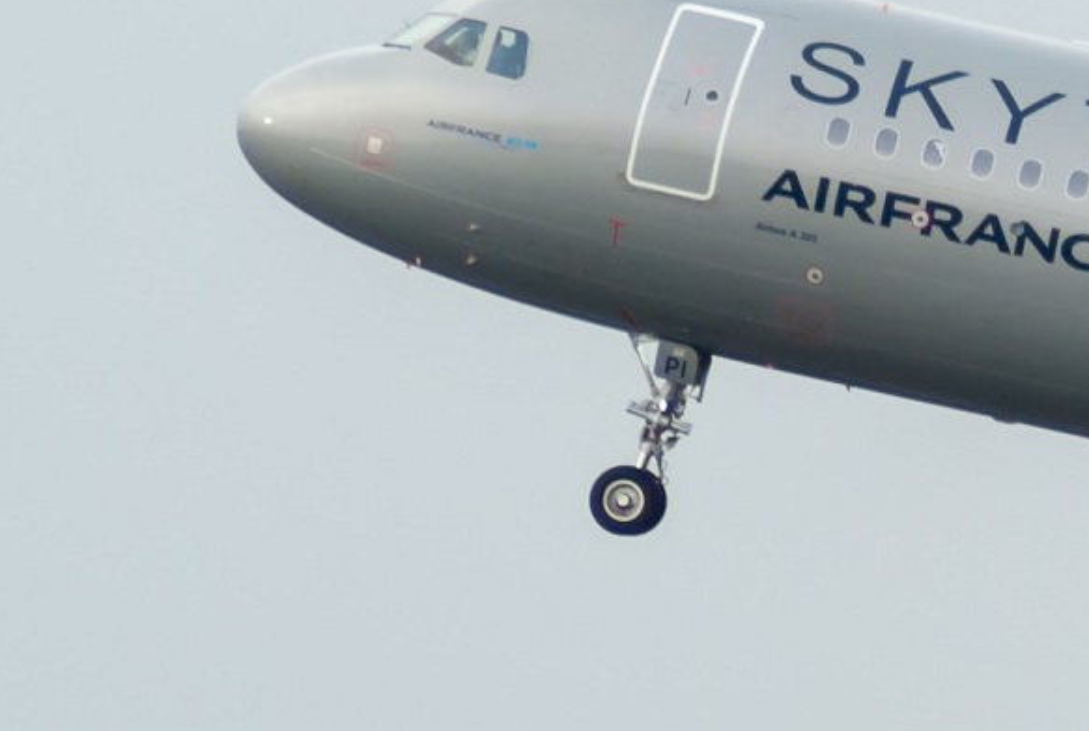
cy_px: 393
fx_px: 42819
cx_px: 1790
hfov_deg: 1.5
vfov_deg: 1.0
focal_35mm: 1413
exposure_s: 1/320
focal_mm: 230
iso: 200
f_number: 7.1
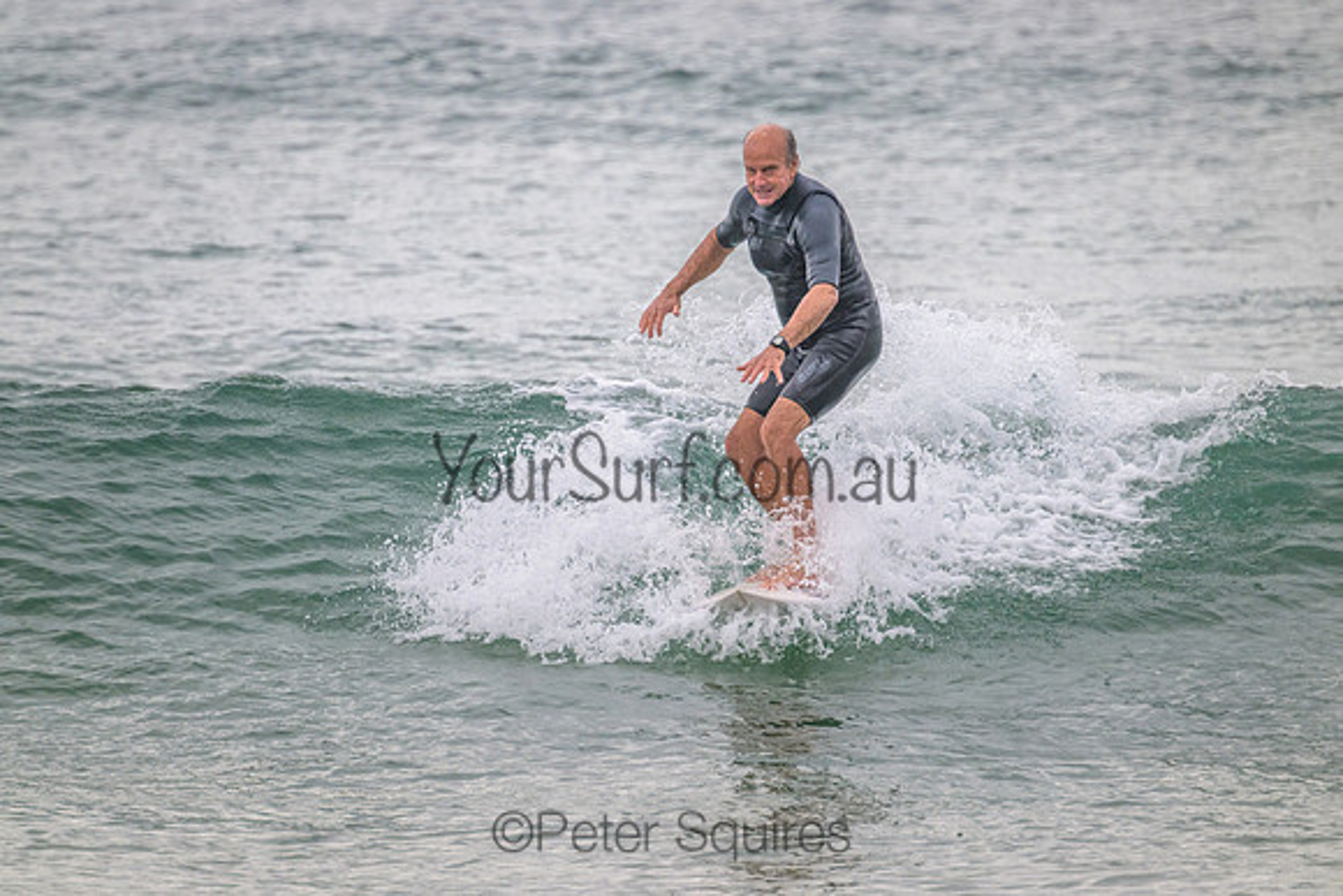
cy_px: 448
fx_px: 29850
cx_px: 672
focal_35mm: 800
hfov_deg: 2.6
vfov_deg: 1.7
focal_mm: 800
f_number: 11
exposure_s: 1/2000
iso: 1600
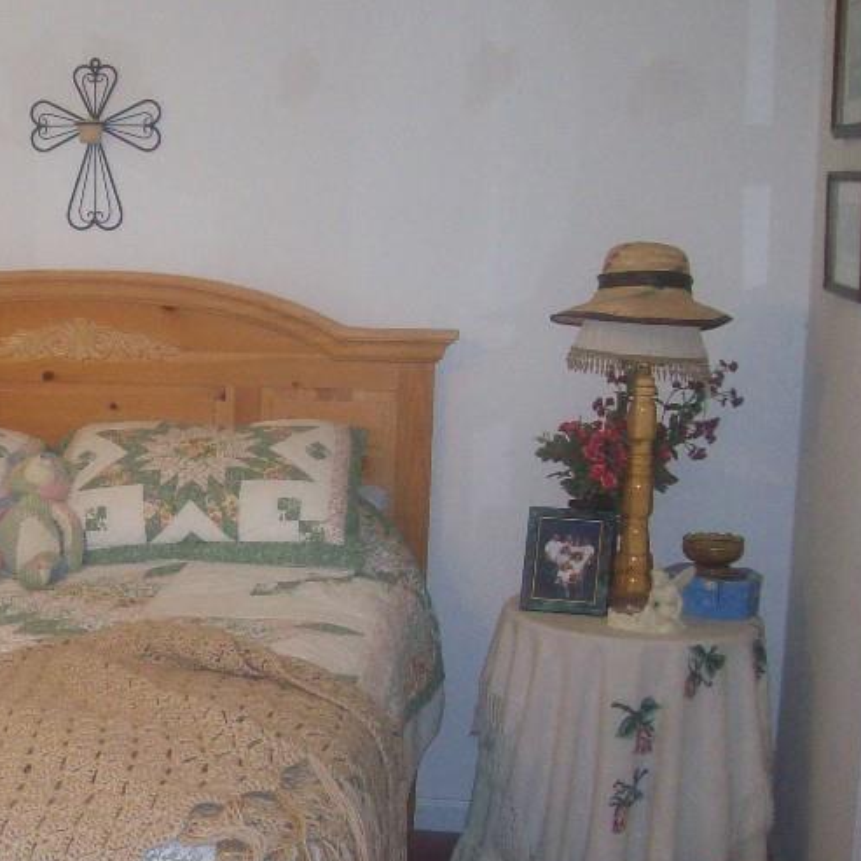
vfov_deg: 26.0
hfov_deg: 24.8
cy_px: 568
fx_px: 1857
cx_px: -16
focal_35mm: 66
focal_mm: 6
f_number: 2.7
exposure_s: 1/64
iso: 200
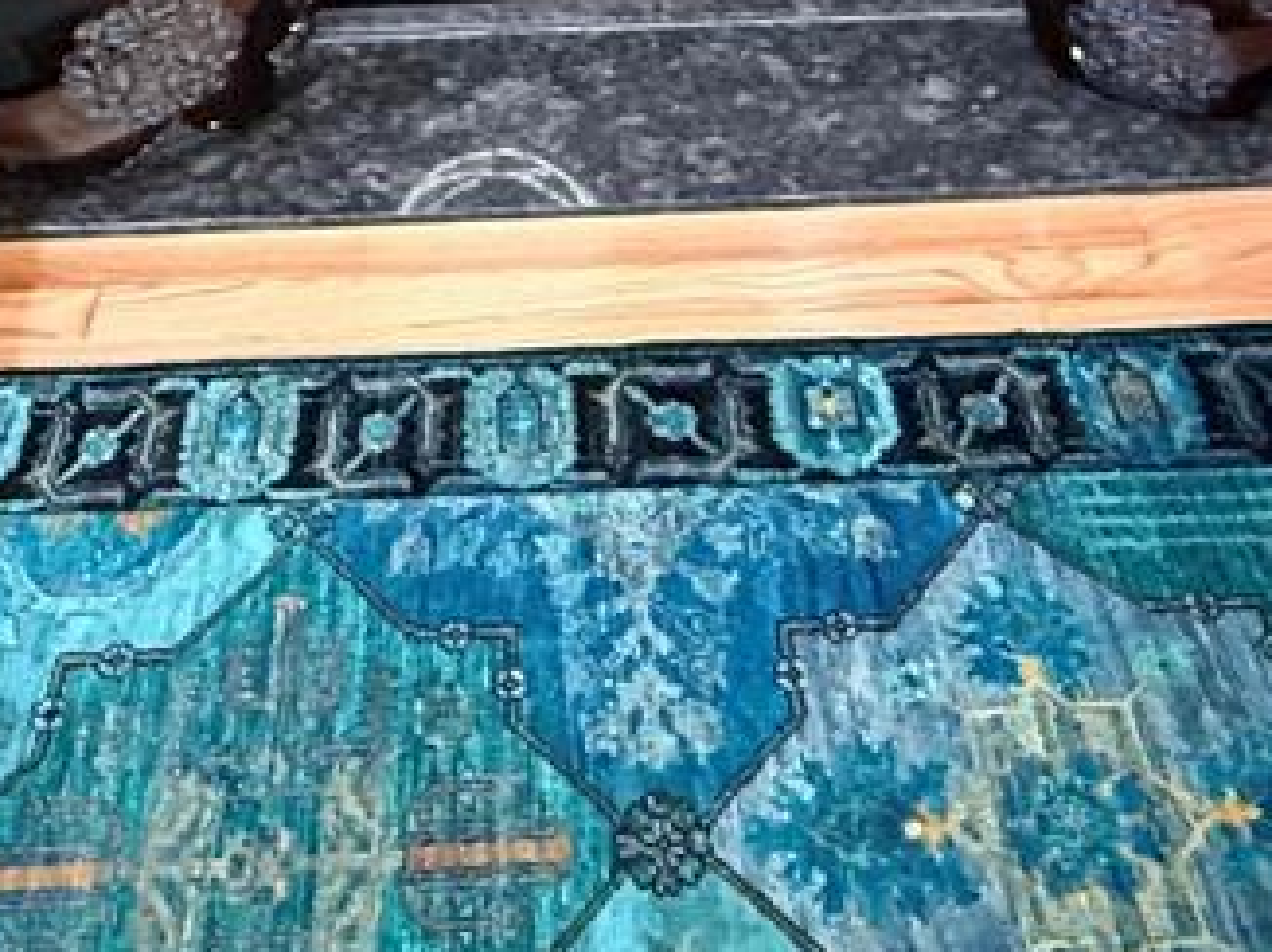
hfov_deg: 42.9
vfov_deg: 26.1
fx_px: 1616
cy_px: -390
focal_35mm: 44
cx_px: 585
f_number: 2.2
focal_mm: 2.22
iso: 1600
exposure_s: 1/40
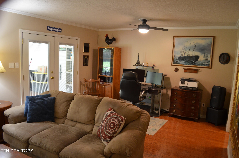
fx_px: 179
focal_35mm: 27
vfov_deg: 47.7
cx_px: 120
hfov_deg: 67.5
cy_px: 79
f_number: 3.5
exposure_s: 1/40
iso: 800
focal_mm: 18
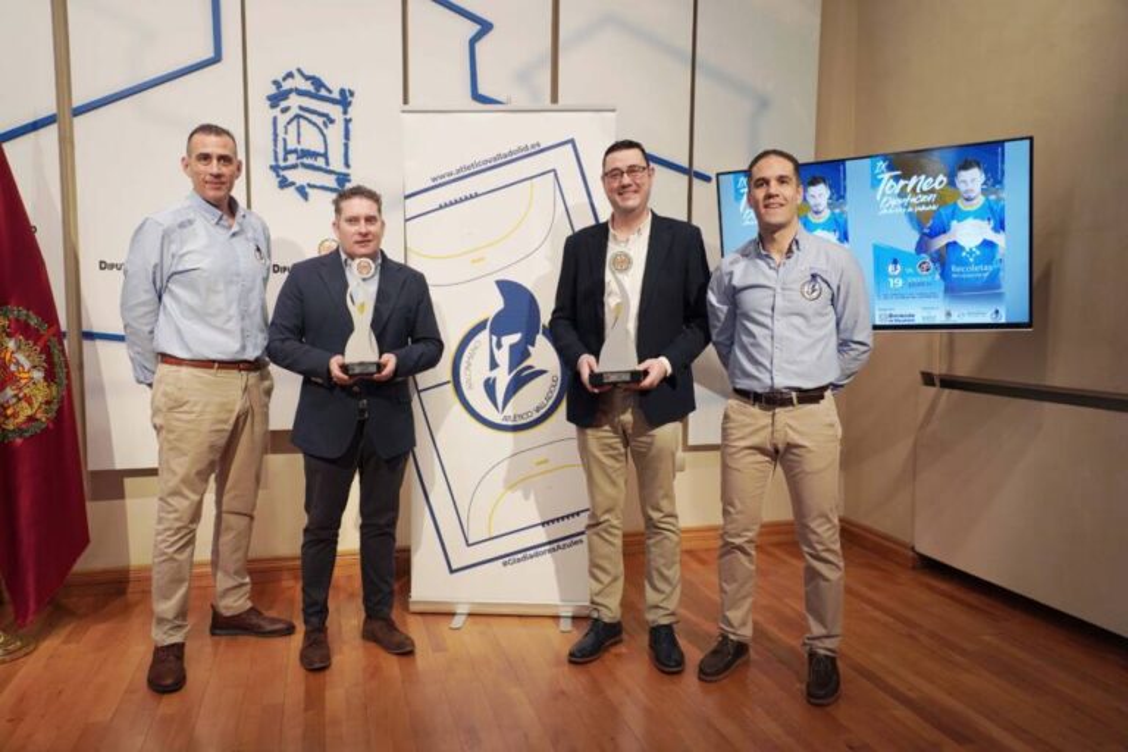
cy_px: 376
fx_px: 815
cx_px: 564
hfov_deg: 69.4
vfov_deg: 49.6
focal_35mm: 26
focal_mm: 26
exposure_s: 1/160
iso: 800
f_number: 4
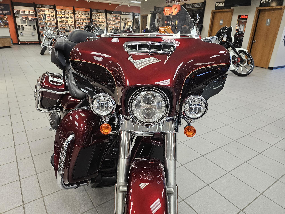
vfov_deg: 58.9
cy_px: 107
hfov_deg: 73.9
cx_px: 142
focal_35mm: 23
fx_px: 189
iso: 250
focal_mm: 6.3
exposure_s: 1/120
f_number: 1.7
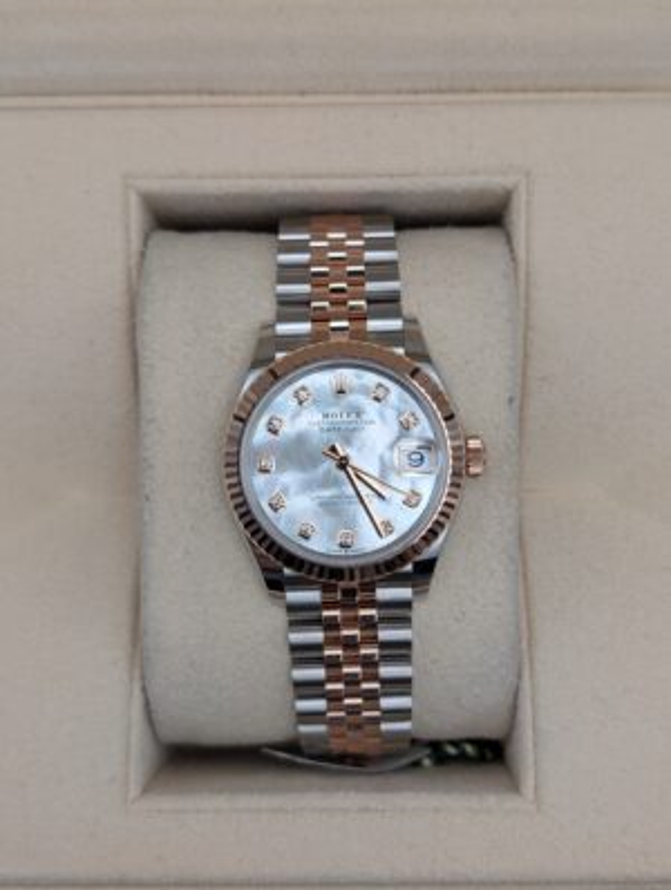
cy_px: 445
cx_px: 336
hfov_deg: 29.8
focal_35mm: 49
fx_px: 1262
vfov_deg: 38.8
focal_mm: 6.9
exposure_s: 1/168
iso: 26
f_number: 1.68
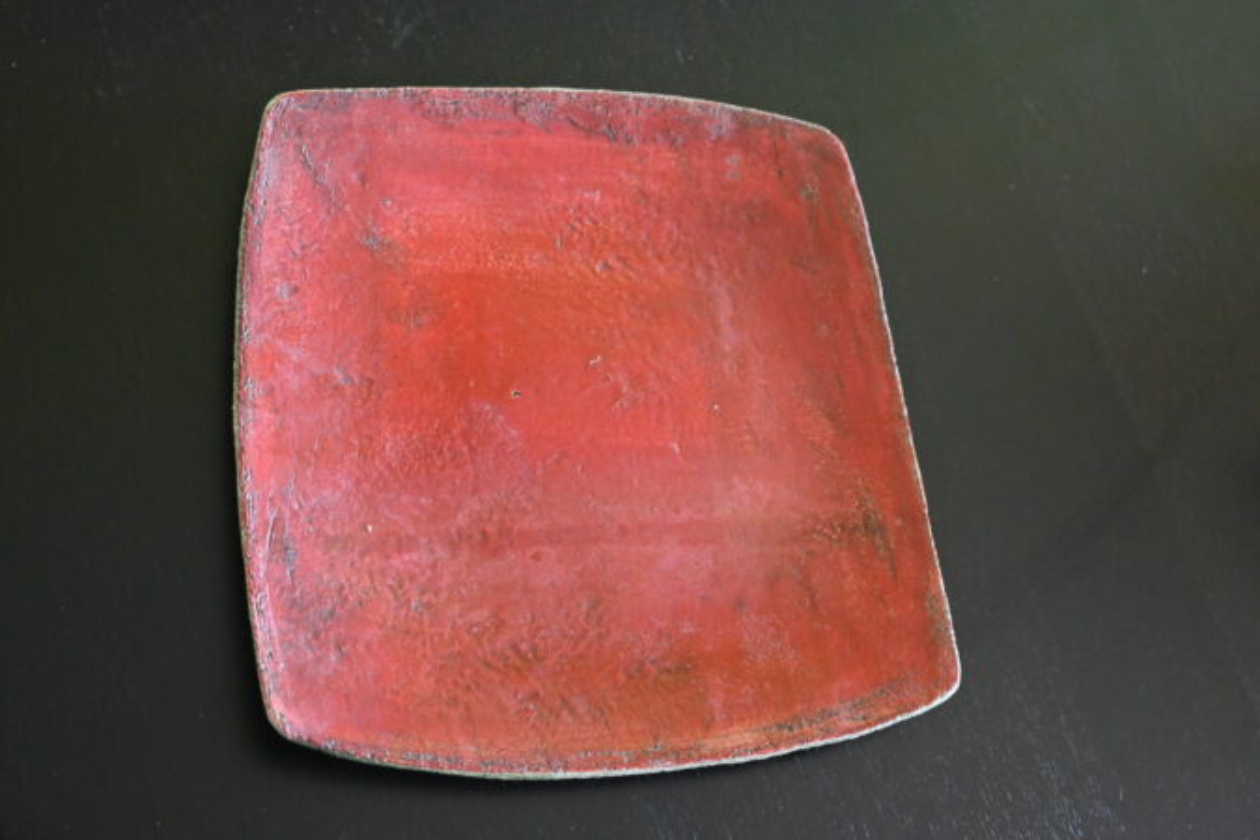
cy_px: 420
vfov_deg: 30.8
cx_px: 630
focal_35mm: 44
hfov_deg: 45.0
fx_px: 1522
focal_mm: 29
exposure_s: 1/50
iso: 2500
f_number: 4.8
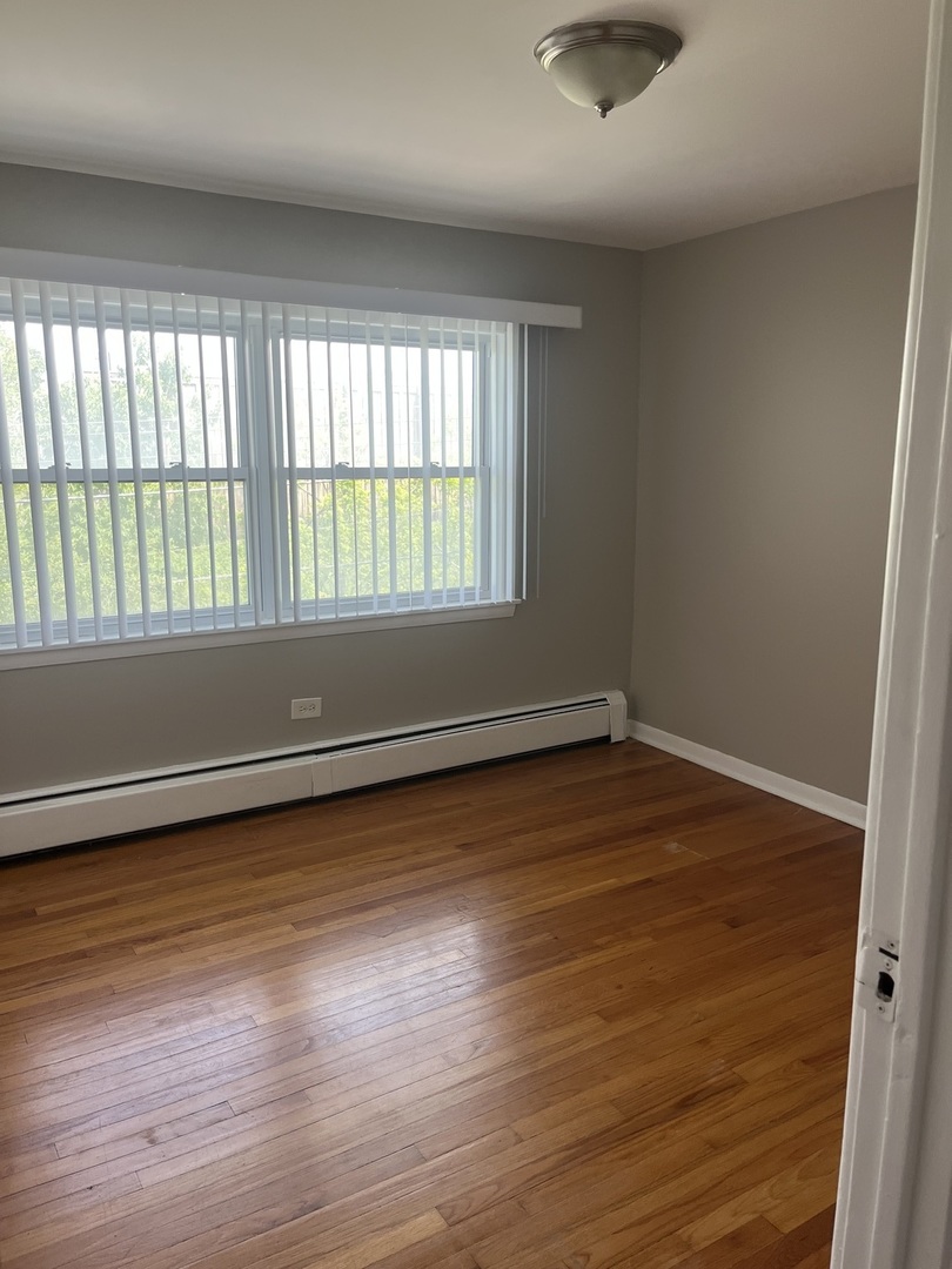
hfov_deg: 53.1
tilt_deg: -11.0
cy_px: 634
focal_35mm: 26
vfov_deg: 67.3
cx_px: 476
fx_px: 953
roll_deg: +1.8
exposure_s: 1/121
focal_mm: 5.1
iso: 64
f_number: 1.6
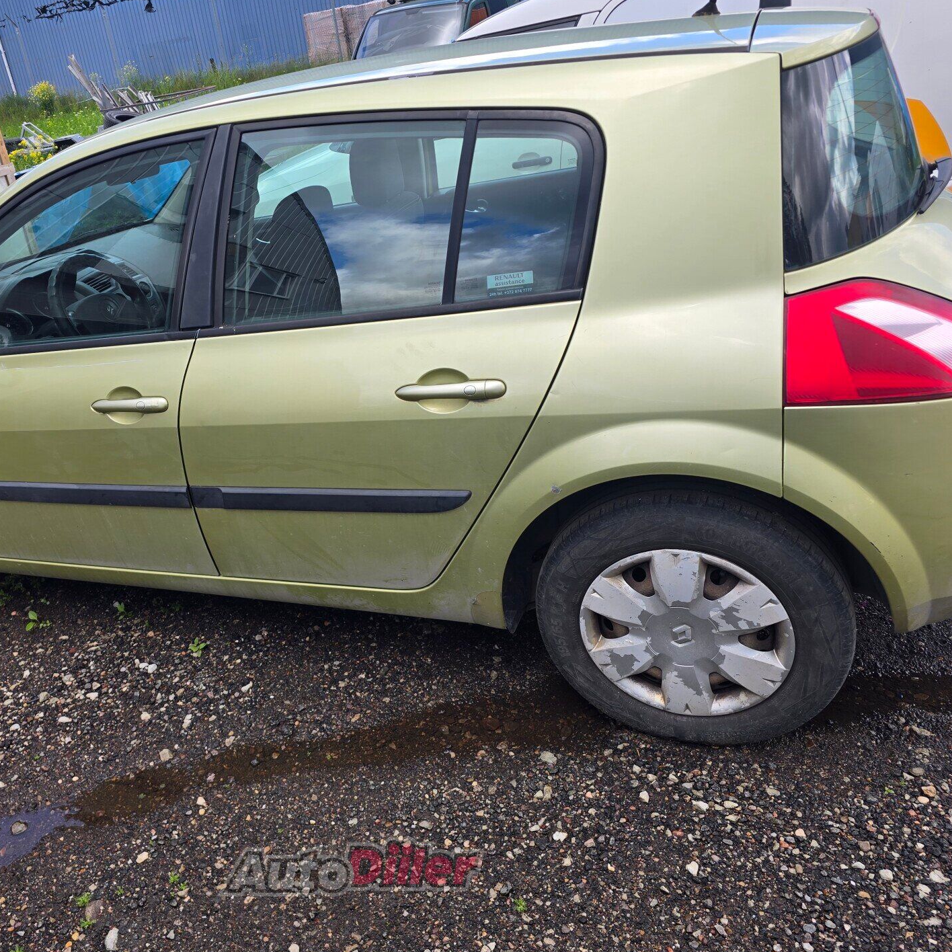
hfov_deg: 56.5
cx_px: 351
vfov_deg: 57.3
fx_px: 871
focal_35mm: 28
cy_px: 472
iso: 12
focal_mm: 6.3
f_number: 1.7
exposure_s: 1/180
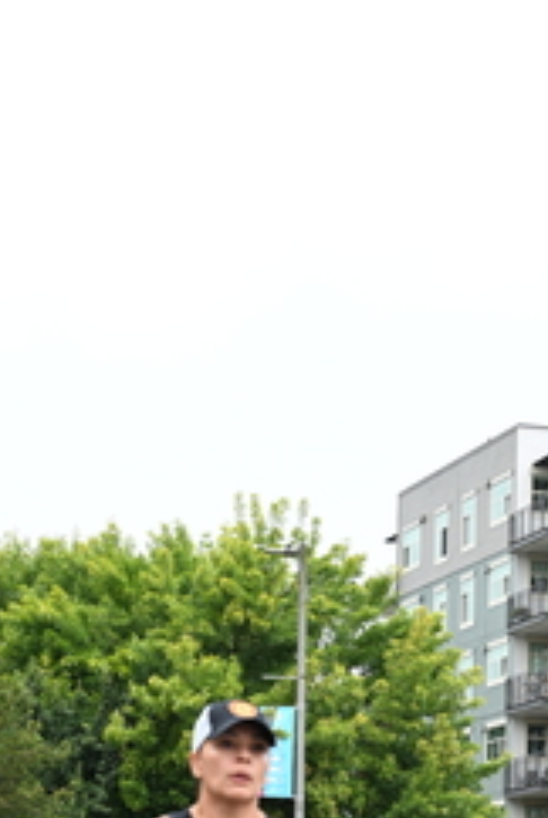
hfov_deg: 12.6
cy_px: 862
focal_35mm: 109
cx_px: 269
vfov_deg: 18.2
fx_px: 2482
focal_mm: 48
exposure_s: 1/640
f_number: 4
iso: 1600
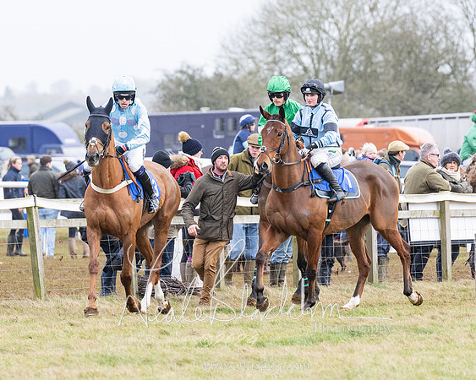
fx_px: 5676
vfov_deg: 3.8
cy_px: 222
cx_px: 311
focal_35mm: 403
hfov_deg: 4.8
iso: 800
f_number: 4
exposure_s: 1/1000
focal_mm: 175
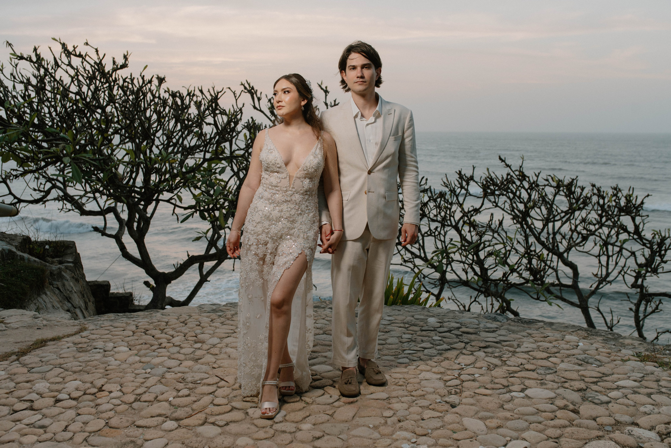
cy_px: 224
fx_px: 663
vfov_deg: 37.3
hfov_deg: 53.7
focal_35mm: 36
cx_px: 336
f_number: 4.5
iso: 125
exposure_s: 1/160
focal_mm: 35
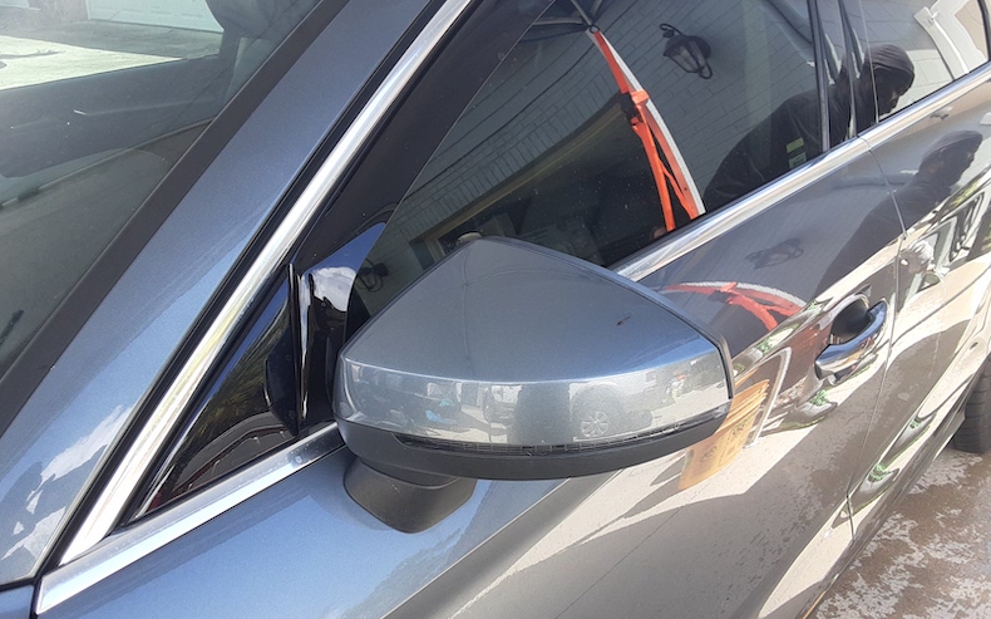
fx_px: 783
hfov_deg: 64.7
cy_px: 318
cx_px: 498
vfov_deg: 43.1
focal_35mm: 29
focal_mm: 2.91
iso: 40
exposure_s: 1/209
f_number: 1.9
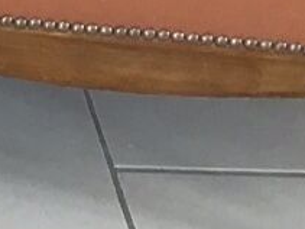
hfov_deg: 7.9
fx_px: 2113
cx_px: -286
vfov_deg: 5.9
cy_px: -355
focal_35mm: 240
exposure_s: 1/33
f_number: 2.4
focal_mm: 3.3
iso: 64
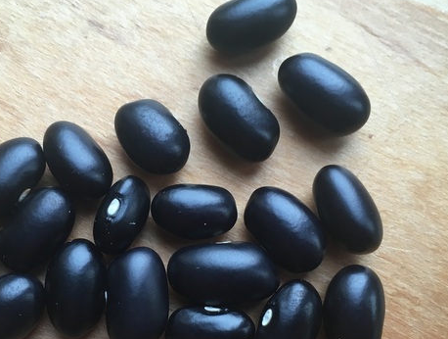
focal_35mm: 38
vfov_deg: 37.8
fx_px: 493
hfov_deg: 48.5
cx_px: 177
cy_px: 187
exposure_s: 1/33
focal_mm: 4.15
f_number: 2.2
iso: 80
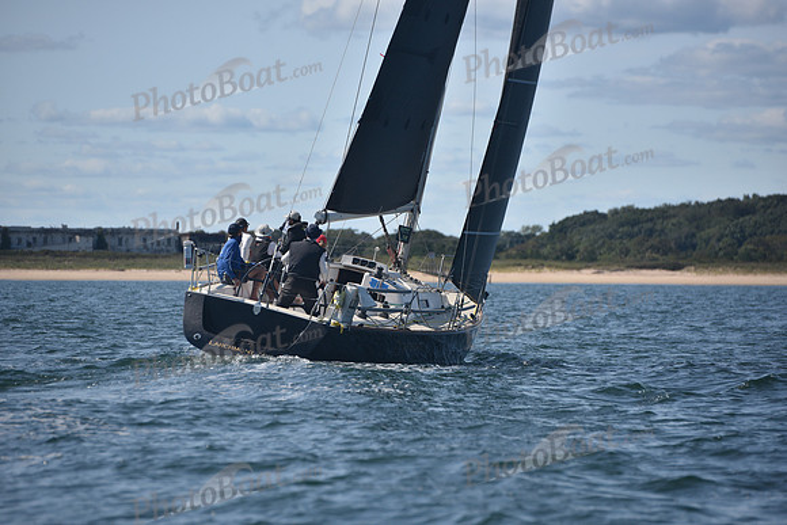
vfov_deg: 6.9
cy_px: 262
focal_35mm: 200
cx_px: 394
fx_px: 4373
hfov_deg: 10.3
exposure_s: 1/2000
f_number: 4.5
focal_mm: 200
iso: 250
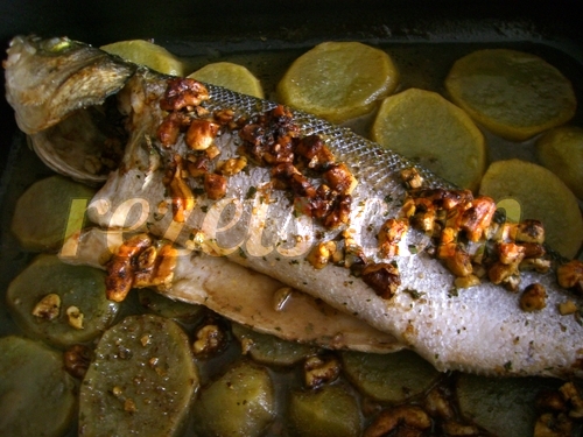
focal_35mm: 38
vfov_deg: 37.7
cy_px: 218
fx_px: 640
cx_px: 292
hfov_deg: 49.0
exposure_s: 1/8
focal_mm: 6.2
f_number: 2.7
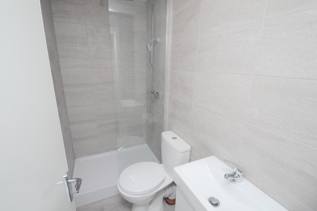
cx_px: 158
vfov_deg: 77.3
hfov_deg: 100.4
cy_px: 106
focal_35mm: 15
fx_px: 132
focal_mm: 10
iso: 400
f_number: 7.1
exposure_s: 1/200
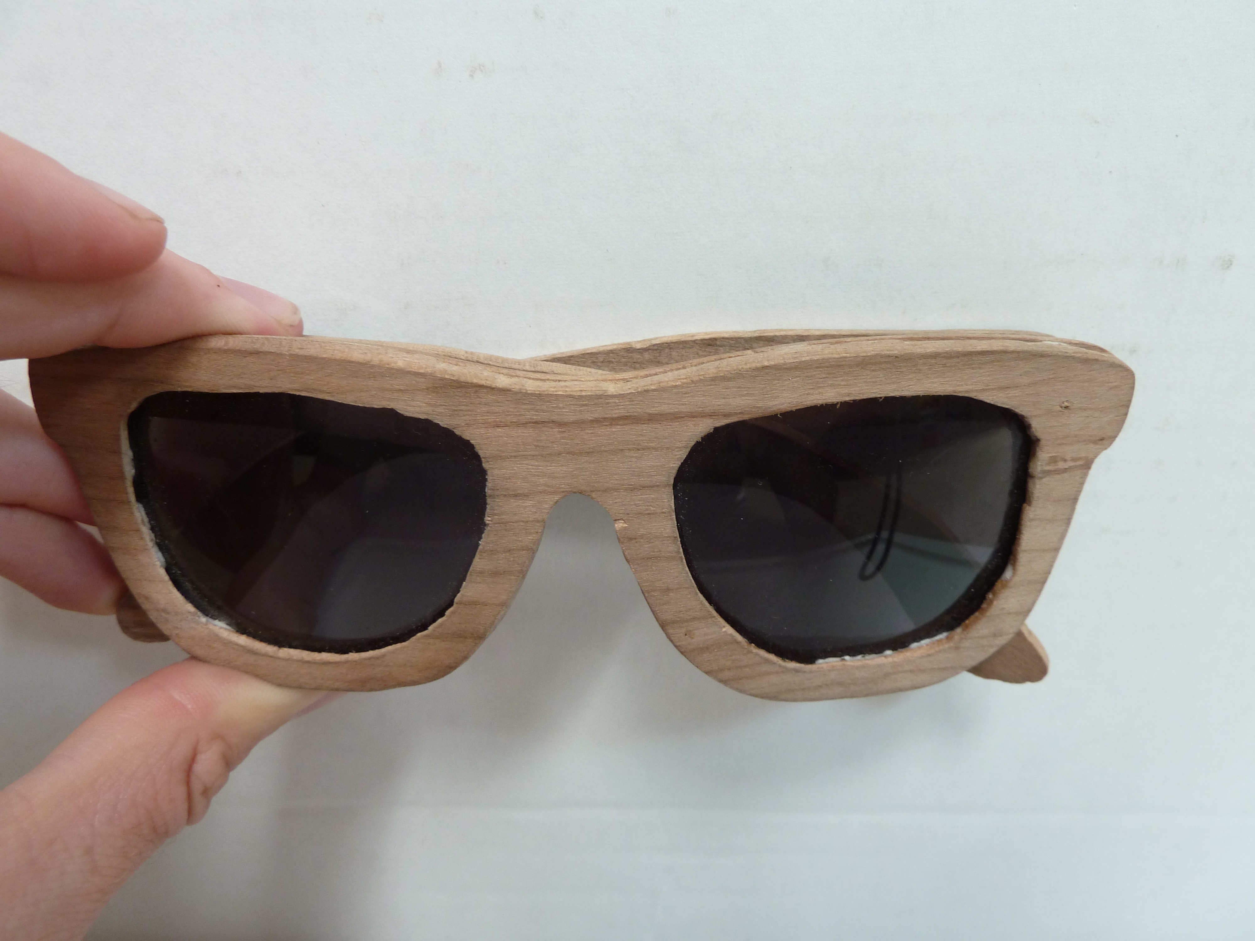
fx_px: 906
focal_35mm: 25
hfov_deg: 69.4
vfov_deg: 54.9
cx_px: 628
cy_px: 470
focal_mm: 4.1
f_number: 3.3
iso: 160
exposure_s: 1/30
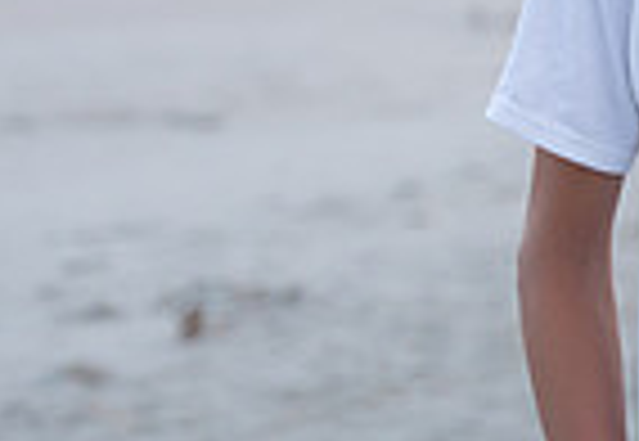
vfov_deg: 5.9
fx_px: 4288
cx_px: 816
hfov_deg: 8.4
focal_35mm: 239
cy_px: -52
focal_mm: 56
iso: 1250
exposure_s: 1/60
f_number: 2.8
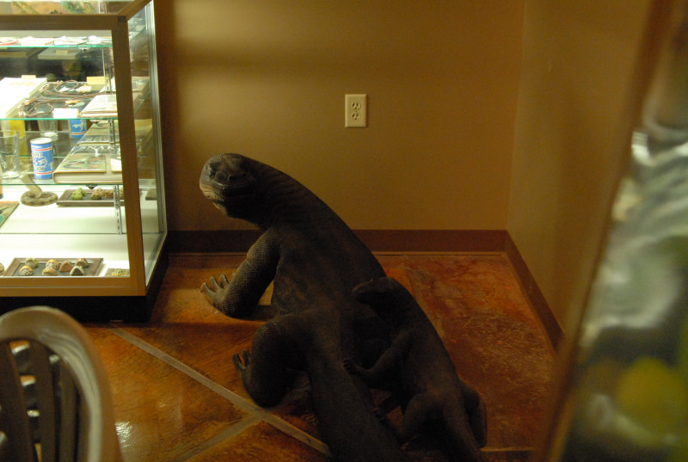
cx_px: 344
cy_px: 231
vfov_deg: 29.1
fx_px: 890
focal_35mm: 46
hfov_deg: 42.2
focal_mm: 31
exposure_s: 1/60
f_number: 4
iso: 1600
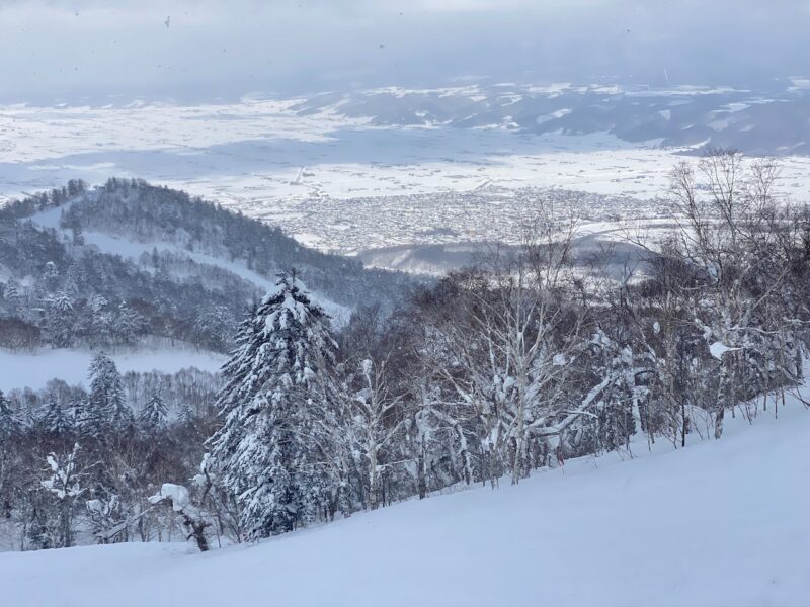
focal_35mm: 52
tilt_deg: -12.2
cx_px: 405
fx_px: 1217
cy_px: 304
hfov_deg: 36.8
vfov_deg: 28.0
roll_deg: +0.7
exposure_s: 1/3690
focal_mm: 6
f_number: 2
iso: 20
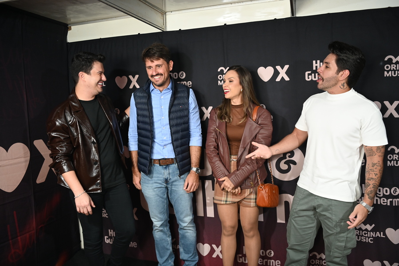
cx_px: 200
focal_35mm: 29
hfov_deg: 63.7
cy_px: 133
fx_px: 321
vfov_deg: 44.9
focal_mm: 29
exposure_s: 1/125
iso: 1800
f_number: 2.8
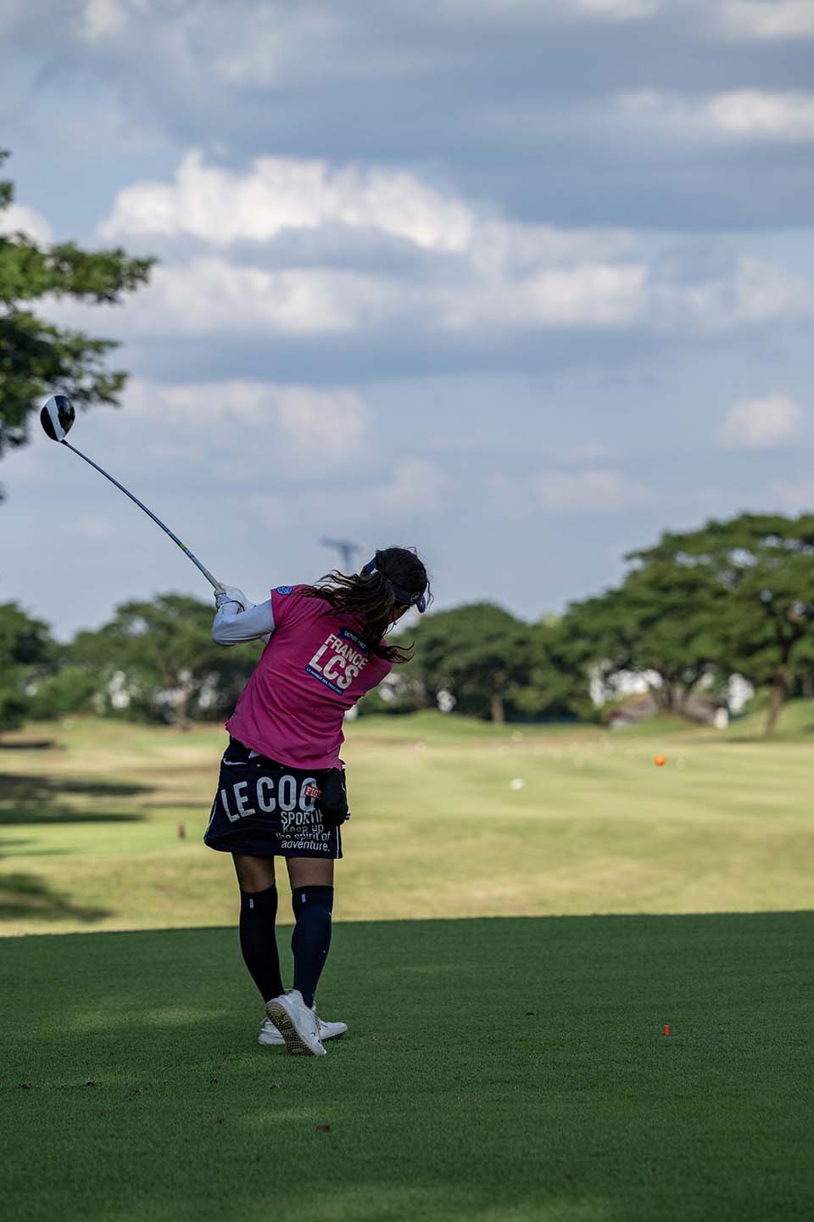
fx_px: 4070
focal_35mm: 120
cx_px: 407
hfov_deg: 11.4
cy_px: 611
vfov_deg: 17.1
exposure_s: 1/5000
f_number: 4
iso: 450
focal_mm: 120
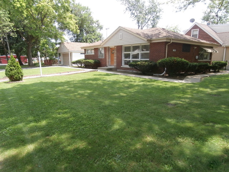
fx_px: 159
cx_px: 114
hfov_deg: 71.6
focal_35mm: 24
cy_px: 86
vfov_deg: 56.8
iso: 100
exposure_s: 1/250
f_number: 3
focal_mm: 4.2
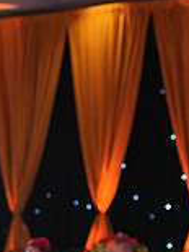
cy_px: 410
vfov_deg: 6.7
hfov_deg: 5.1
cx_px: -105
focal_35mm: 291
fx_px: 2121
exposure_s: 1/400
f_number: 4
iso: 2000
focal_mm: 81
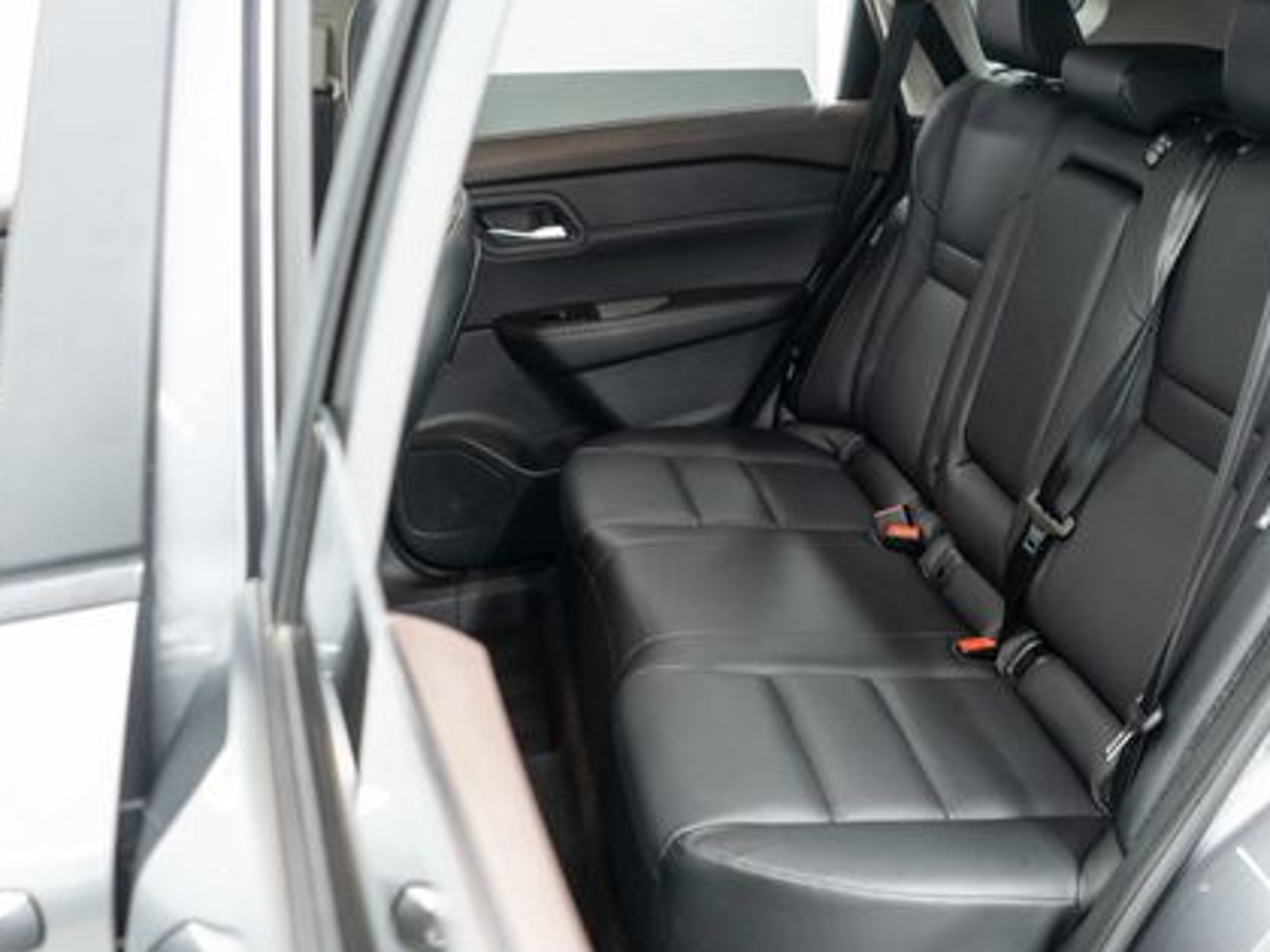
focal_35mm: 41
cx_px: 898
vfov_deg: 35.1
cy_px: 425
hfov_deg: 44.7
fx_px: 1504
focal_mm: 28
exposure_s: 1/40
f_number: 3.2
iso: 1000
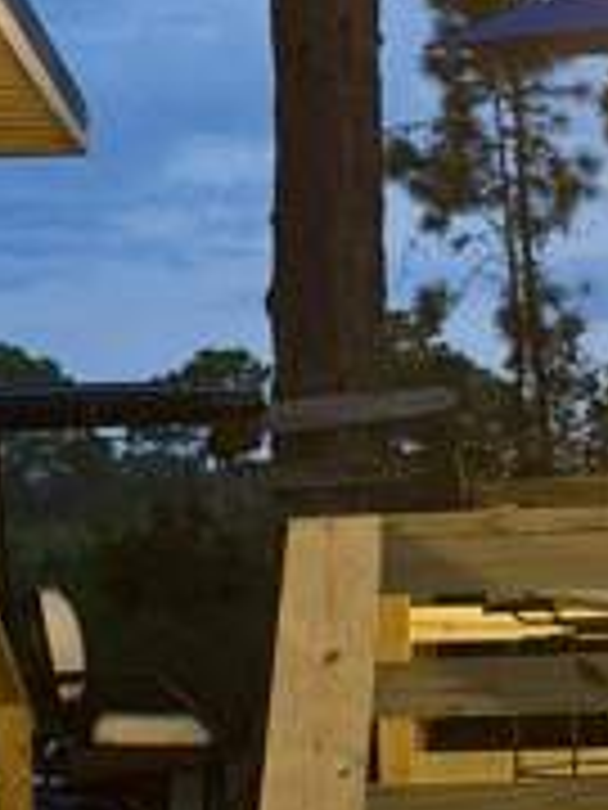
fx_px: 4005
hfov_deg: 8.6
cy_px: 549
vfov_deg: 11.5
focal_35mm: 171
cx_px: 770
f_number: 1.78
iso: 640
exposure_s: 1/20
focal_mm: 6.76
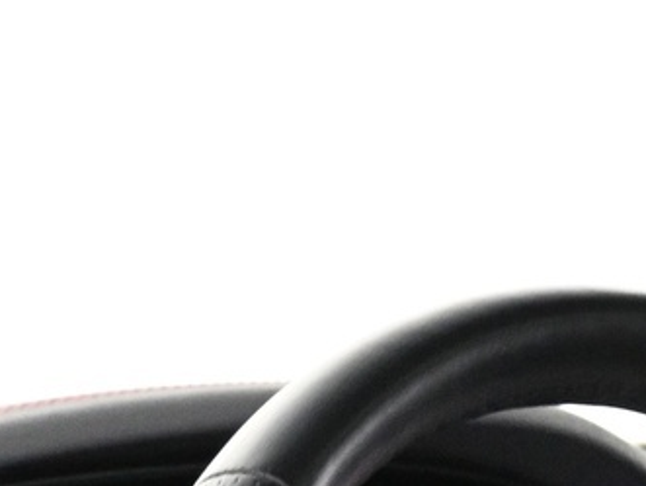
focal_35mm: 141
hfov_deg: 13.9
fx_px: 2634
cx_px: 564
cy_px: 923
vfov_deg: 9.9
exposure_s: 1/40
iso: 4000
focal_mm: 20
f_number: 3.8
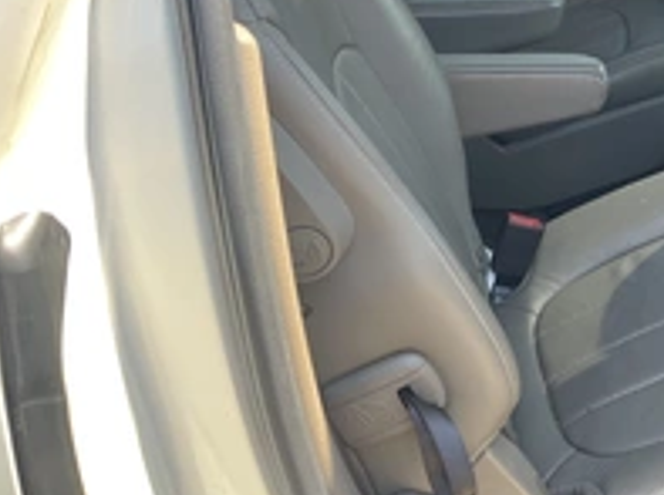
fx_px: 1130
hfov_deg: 30.6
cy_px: 104
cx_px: 654
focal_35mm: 59
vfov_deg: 24.4
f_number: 1.8
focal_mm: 3
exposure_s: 1/144
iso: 32
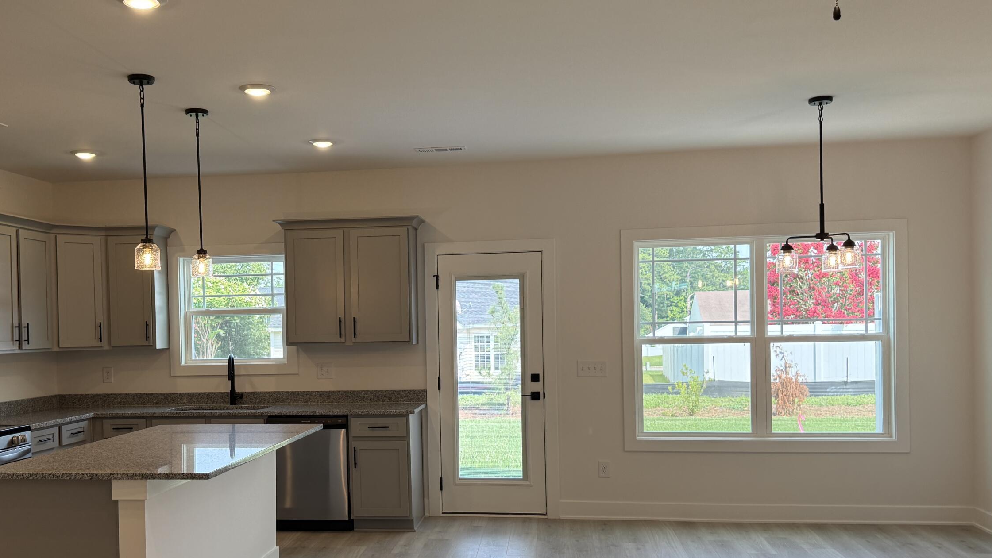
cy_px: 335
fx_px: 921
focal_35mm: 35
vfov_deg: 33.6
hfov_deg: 56.2
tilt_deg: -0.7
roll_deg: +0.9
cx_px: 401
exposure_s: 1/297
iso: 100
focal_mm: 6.76
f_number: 1.78
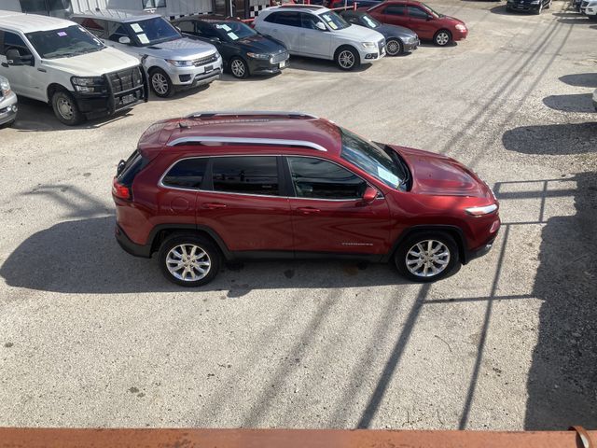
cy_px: 224
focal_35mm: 28
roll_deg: +0.4
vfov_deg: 49.7
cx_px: 298
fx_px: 483
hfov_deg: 63.4
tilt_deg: -29.7
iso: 20
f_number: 1.8
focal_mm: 3.99
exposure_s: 1/1946
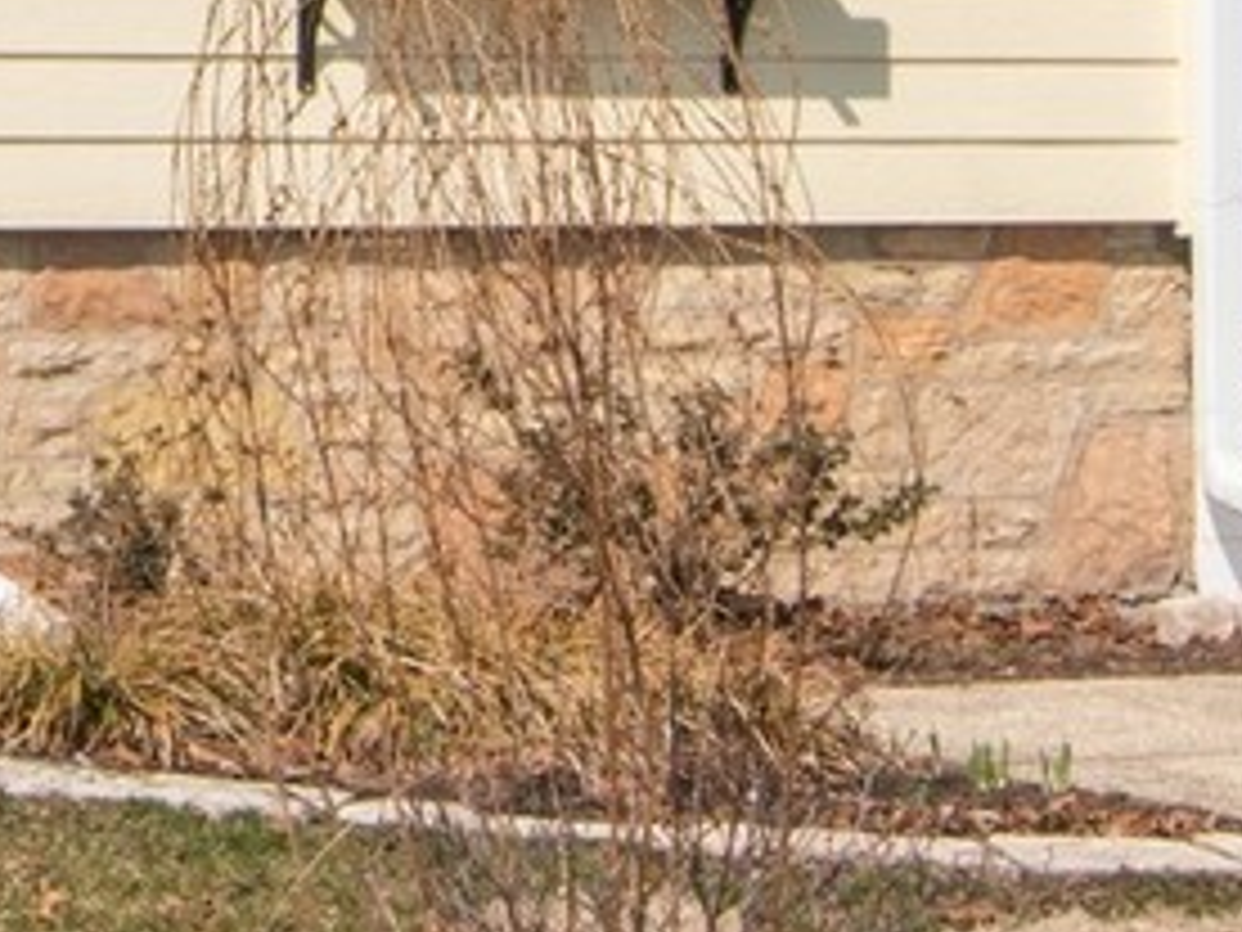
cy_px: -864
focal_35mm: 186
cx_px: -630
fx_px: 6674
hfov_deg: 10.3
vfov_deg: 7.7
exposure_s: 1/200
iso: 200
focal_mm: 22
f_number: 18
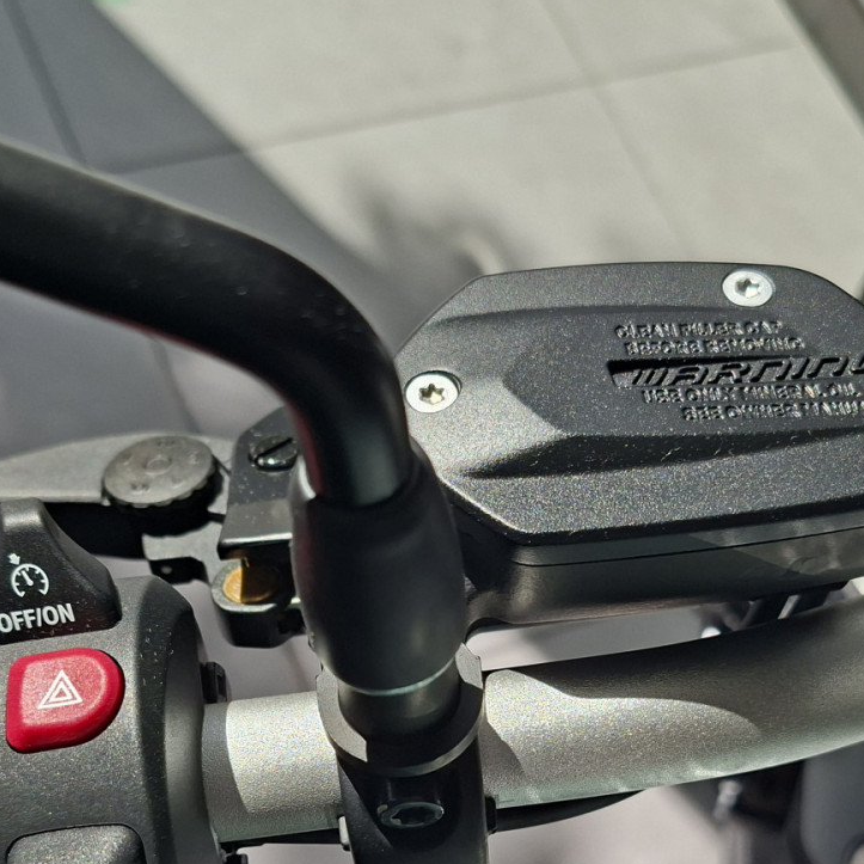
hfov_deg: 37.5
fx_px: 1271
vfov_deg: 37.1
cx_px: 393
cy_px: 592
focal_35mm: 45
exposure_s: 1/1007
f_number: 1.8
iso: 40
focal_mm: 5.54
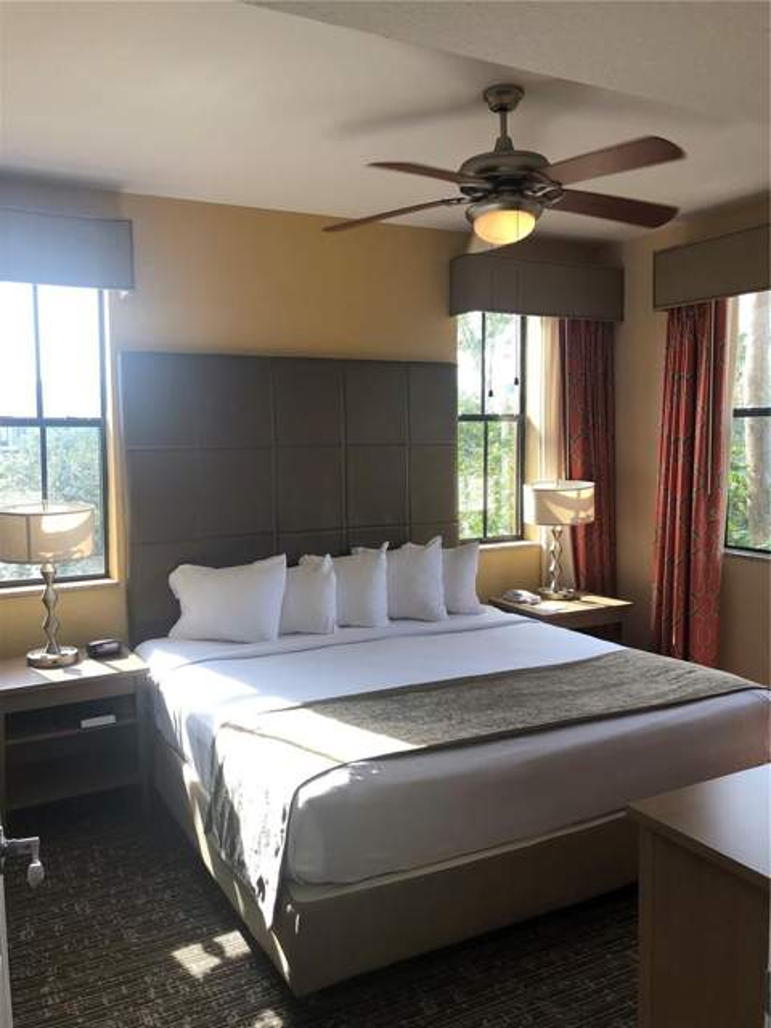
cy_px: 514
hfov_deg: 49.7
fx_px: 832
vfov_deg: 63.4
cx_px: 386
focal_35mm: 28
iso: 20
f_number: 1.8
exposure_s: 1/120
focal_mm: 3.99
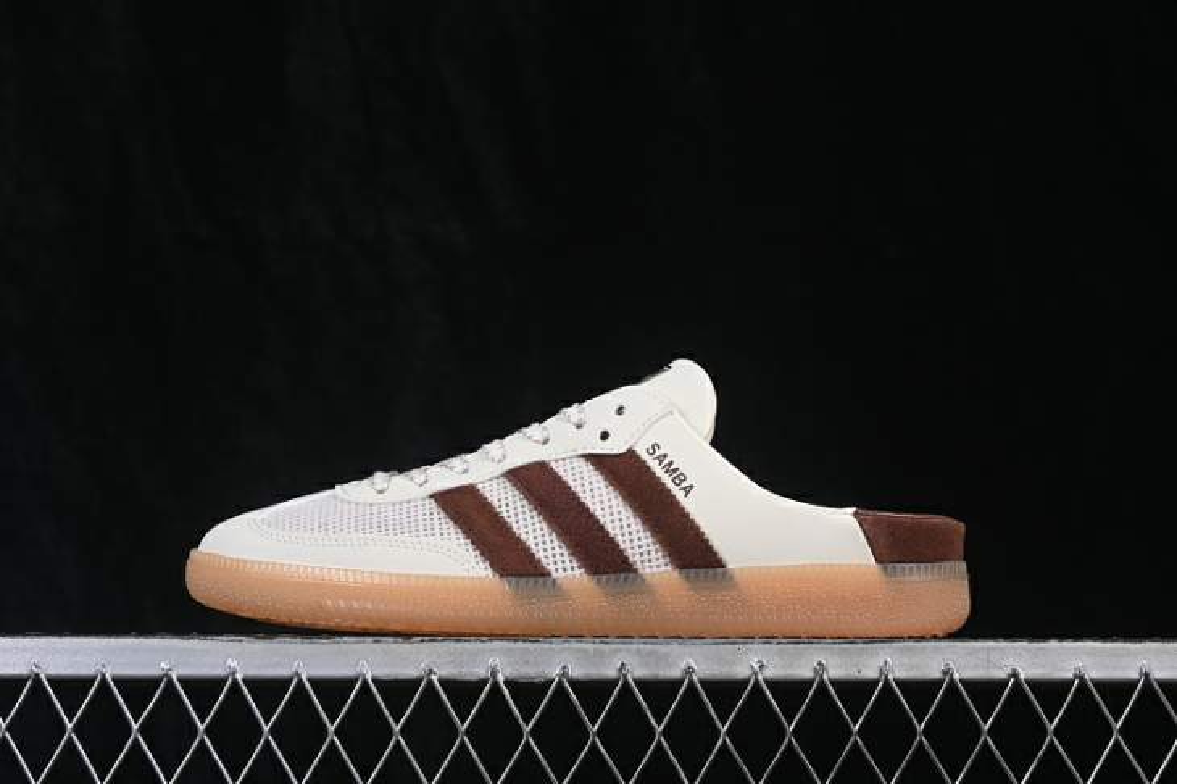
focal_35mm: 75
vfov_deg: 18.2
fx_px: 2451
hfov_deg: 27.0
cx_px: 588
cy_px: 392
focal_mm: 50
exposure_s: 1/80
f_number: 8
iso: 160
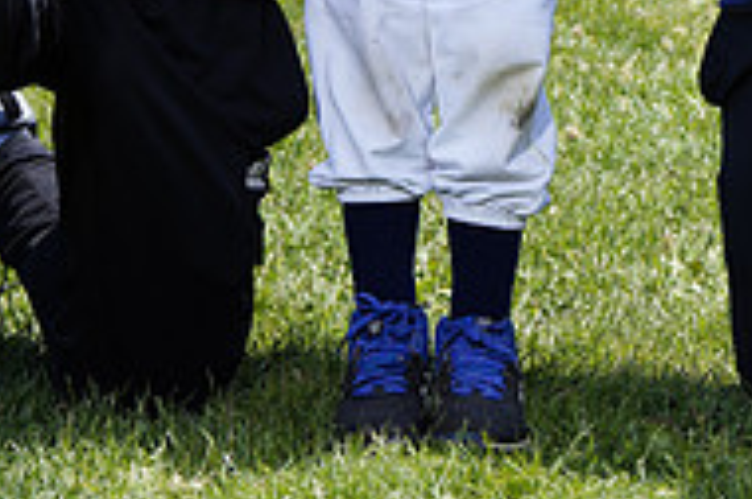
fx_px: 5484
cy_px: -424
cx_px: 453
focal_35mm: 263
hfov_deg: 7.8
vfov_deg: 5.1
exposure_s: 1/250
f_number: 6.3
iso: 100
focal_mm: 86
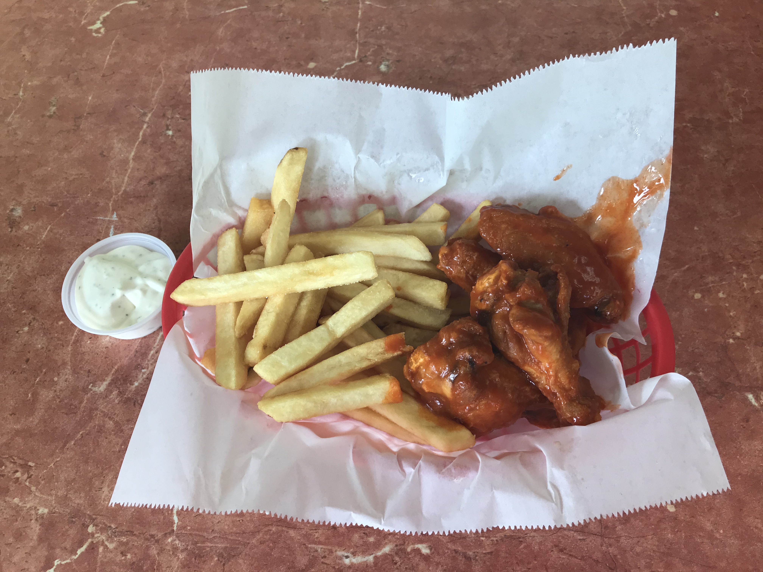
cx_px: 382
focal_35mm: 28
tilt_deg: -60.9
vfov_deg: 49.7
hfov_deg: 63.4
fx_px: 617
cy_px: 286
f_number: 1.8
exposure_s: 1/60
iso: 32
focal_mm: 3.99
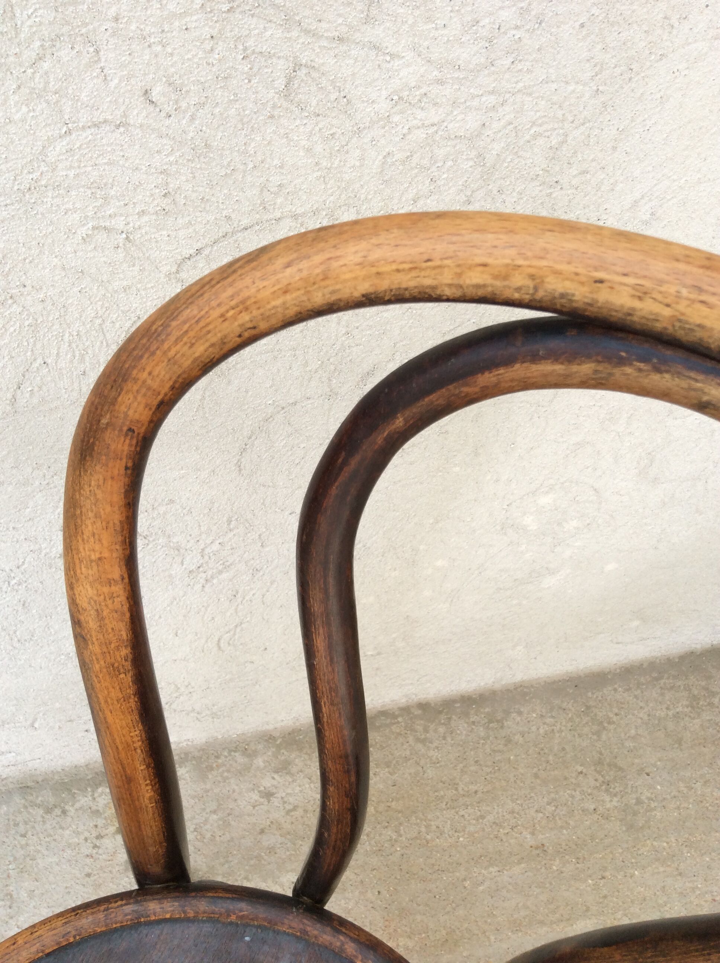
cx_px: 360
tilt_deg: -52.9
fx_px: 890
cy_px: 482
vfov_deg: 56.9
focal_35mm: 32
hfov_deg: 44.1
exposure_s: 1/473
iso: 32
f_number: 2.4
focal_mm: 3.3
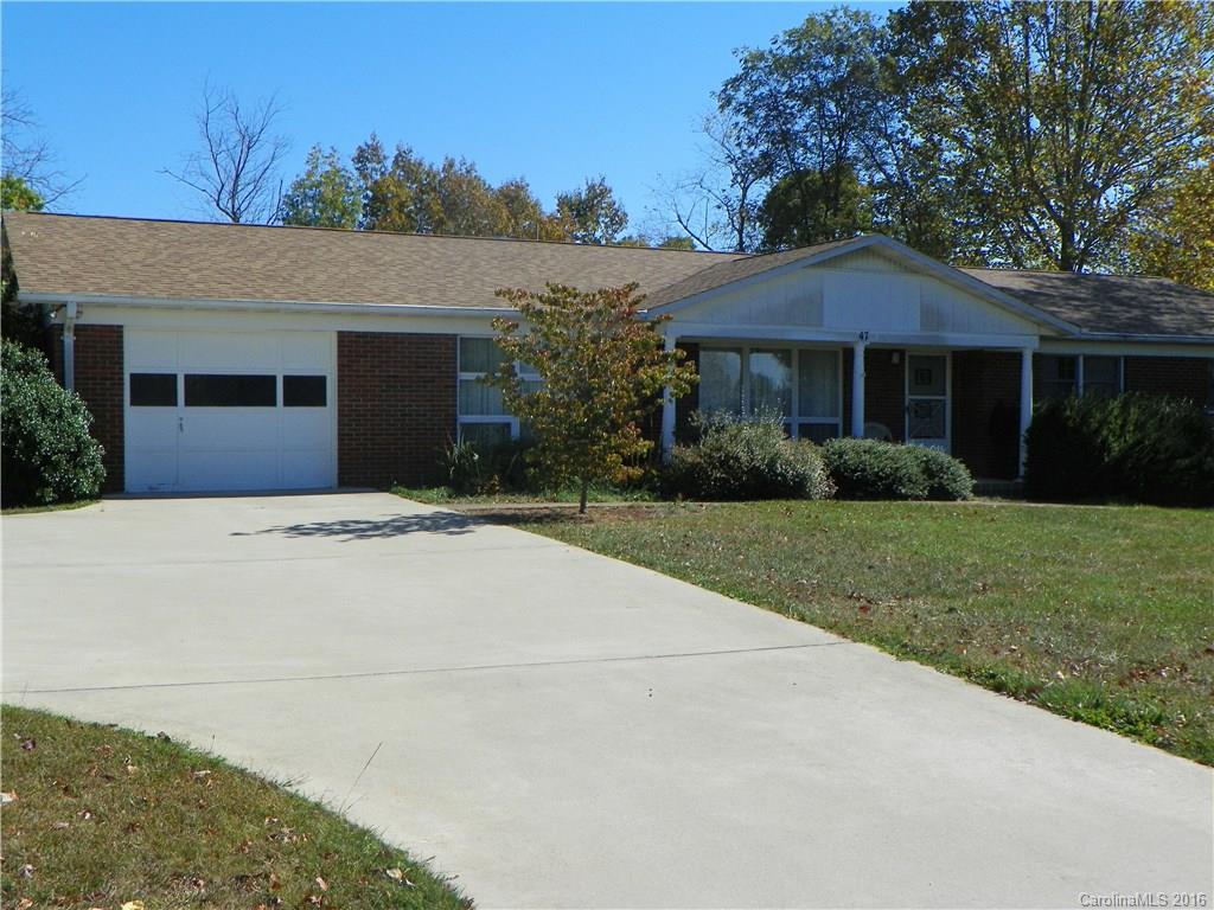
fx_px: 1508
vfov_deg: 33.6
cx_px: 607
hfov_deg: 43.9
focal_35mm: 43
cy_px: 455
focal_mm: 7.6
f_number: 5
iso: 64
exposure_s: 1/400
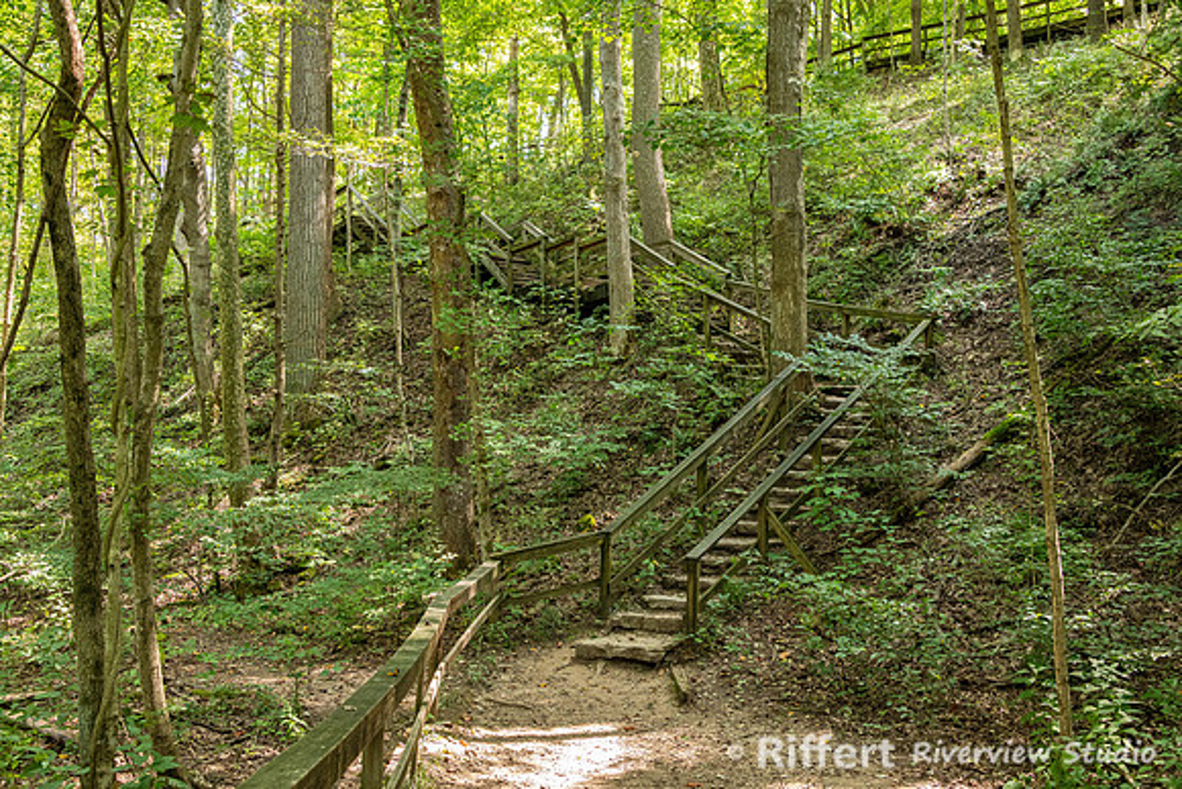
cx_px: 591
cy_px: 394
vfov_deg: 35.1
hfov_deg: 50.7
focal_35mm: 38
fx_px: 1248
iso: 3200
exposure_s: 1/125
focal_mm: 38
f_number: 8
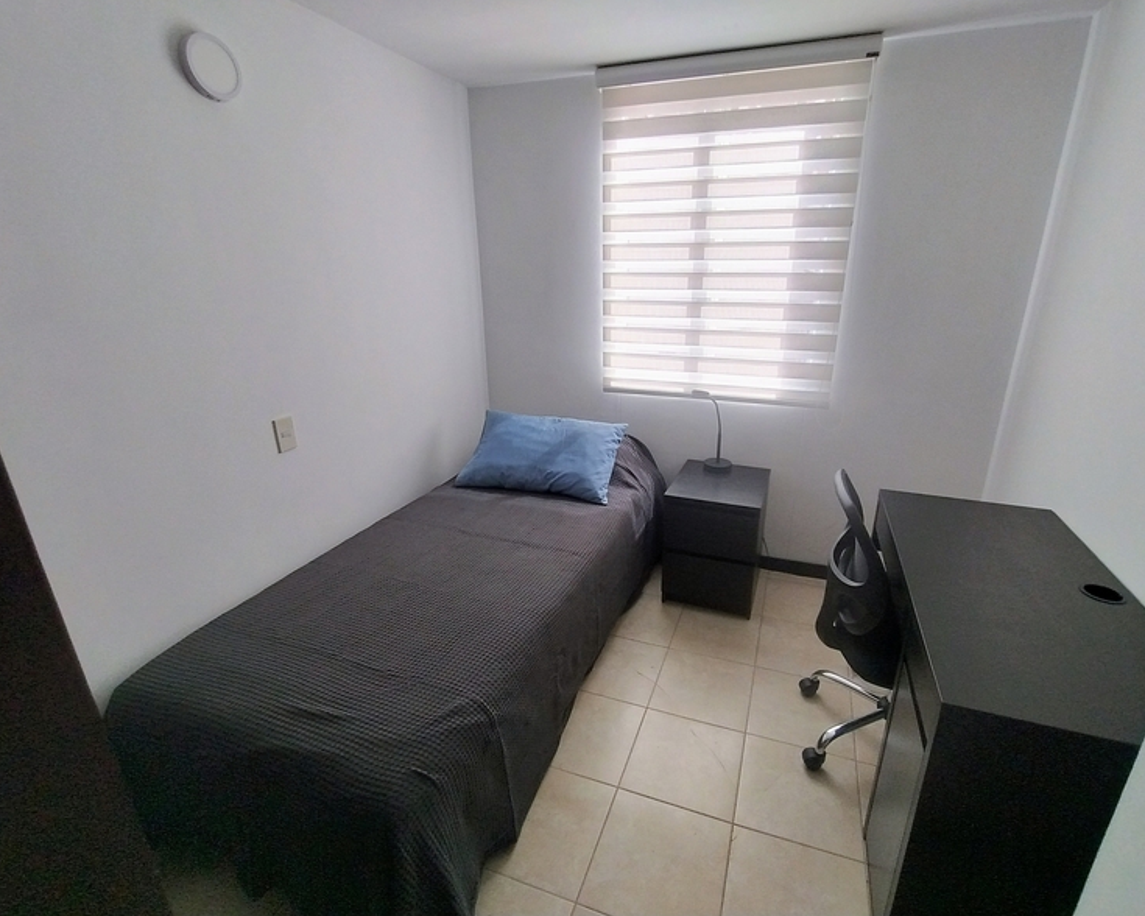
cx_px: 600
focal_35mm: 17
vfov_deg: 77.0
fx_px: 576
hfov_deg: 89.6
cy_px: 450
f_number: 2.2
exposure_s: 1/120
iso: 159
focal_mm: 1.66
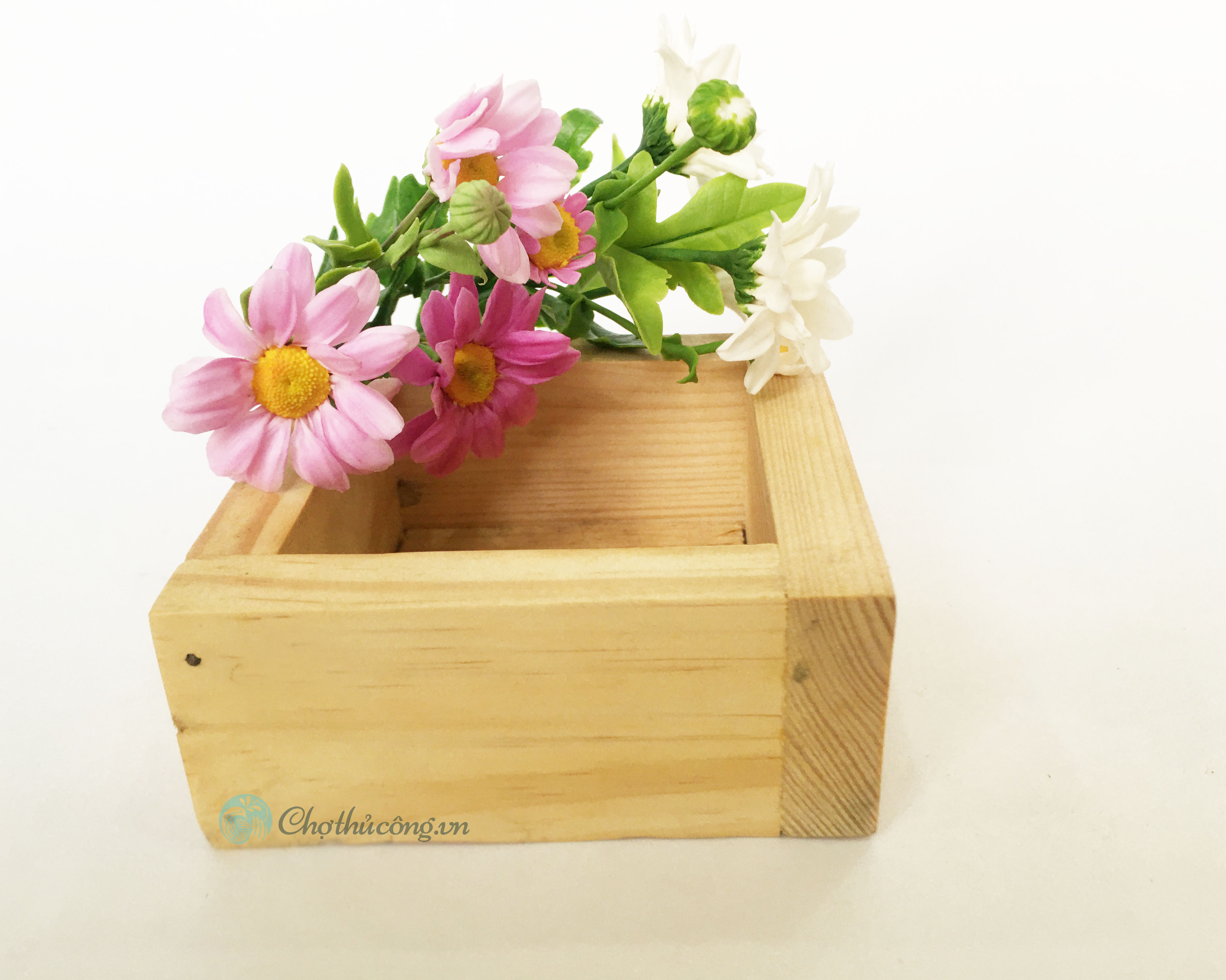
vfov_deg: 47.1
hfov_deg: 57.2
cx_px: 606
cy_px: 492
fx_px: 1125
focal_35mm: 31
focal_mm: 4.15
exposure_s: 1/33
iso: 25
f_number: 2.2
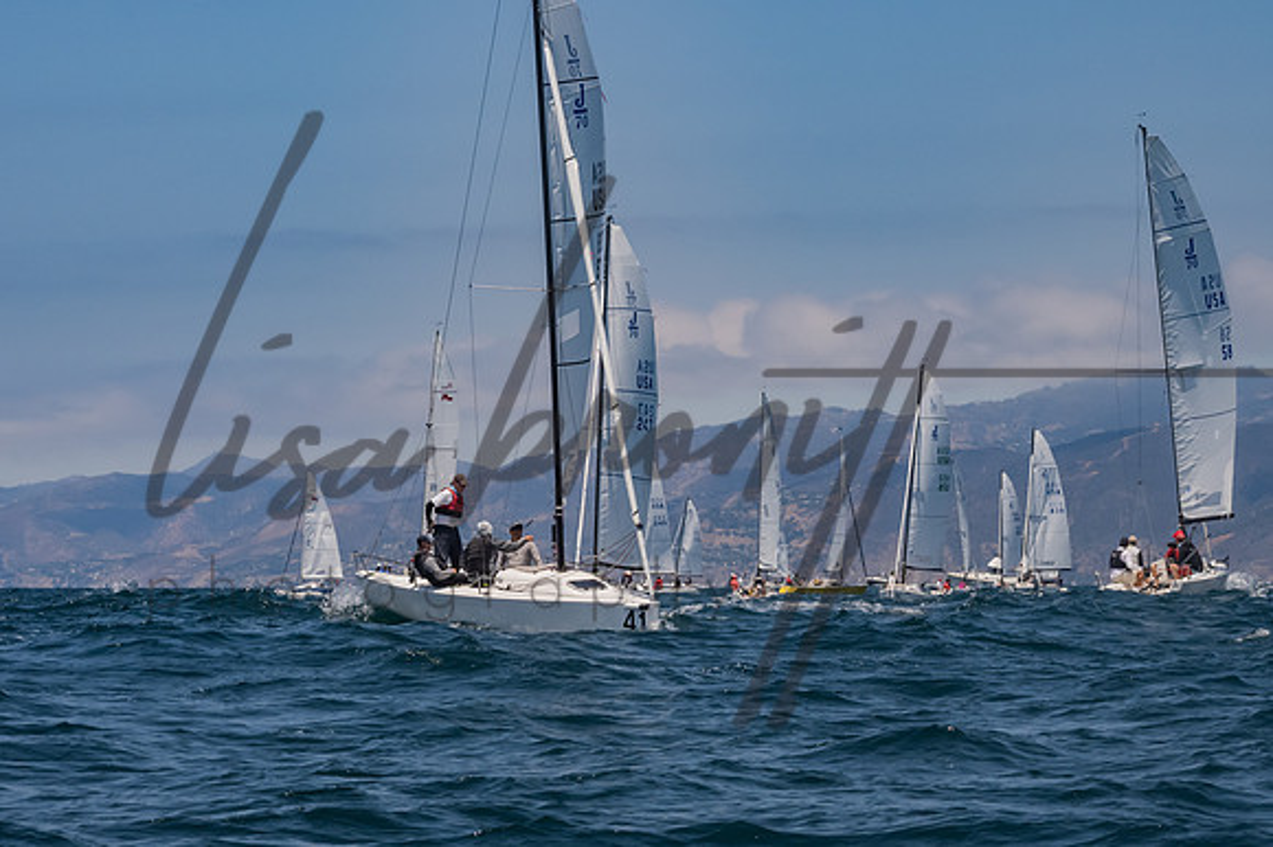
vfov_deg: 10.4
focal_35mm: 131
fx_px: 4645
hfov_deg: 15.6
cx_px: 612
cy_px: 422
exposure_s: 1/1250
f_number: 14
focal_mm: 82
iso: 640
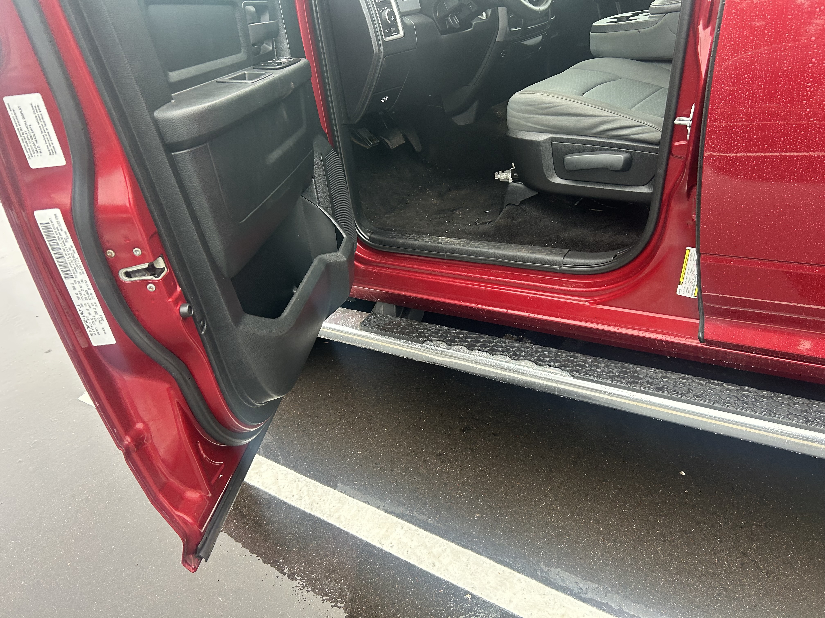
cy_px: 309
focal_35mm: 26
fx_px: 620
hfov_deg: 67.3
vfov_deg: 53.1
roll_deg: +4.7
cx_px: 412
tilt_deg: -26.0
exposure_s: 1/71
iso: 125
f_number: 1.5
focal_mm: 5.7
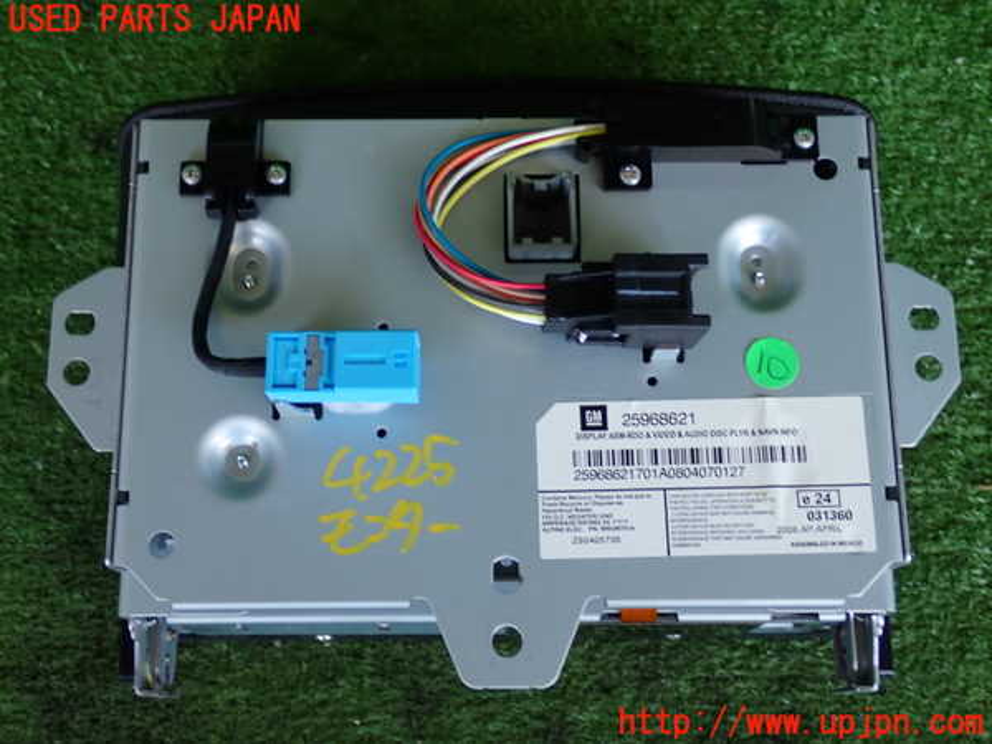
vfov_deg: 30.9
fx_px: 1347
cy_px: 372
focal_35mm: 47
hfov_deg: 40.4
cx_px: 496
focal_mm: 8.4
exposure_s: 1/60
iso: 200
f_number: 3.1
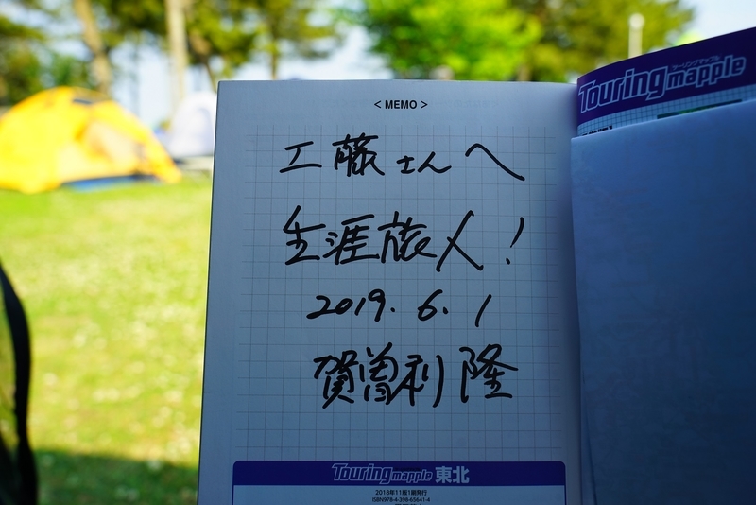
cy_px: 252
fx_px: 819
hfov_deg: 49.5
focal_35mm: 39
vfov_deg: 34.2
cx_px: 378
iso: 100
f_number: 8
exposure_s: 1/100
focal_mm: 39
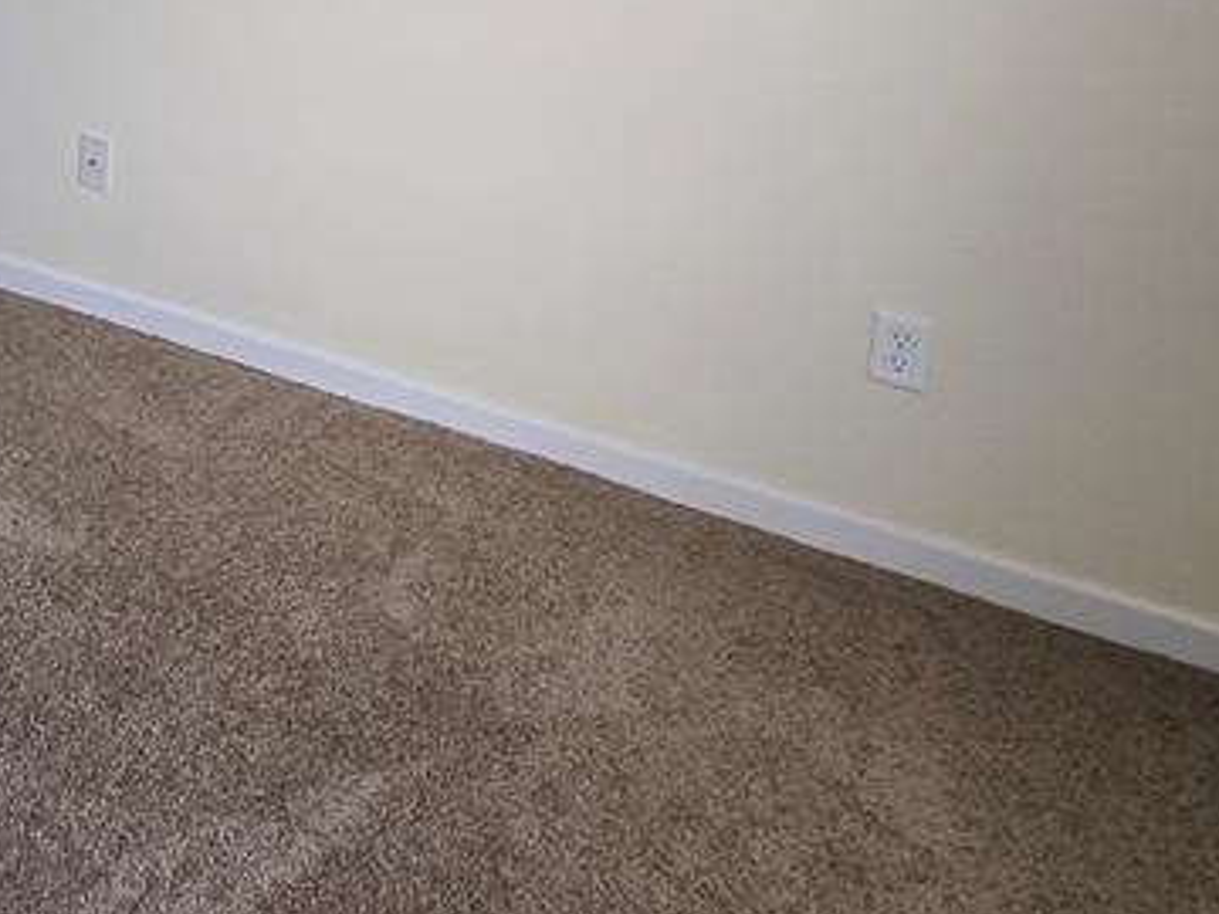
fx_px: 1303
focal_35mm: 37
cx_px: -163
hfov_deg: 39.6
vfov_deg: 31.8
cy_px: -203
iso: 100
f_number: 2.2
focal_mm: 2.2
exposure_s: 1/60
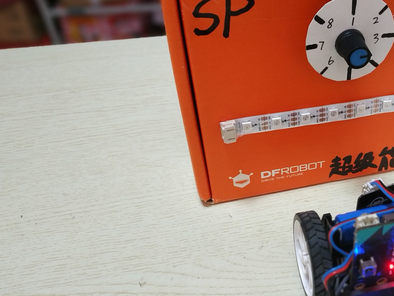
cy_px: 158
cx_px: 325
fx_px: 455
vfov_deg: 35.9
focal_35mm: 40
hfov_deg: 44.1
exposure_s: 1/25
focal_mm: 3.94
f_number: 1.9
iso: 320
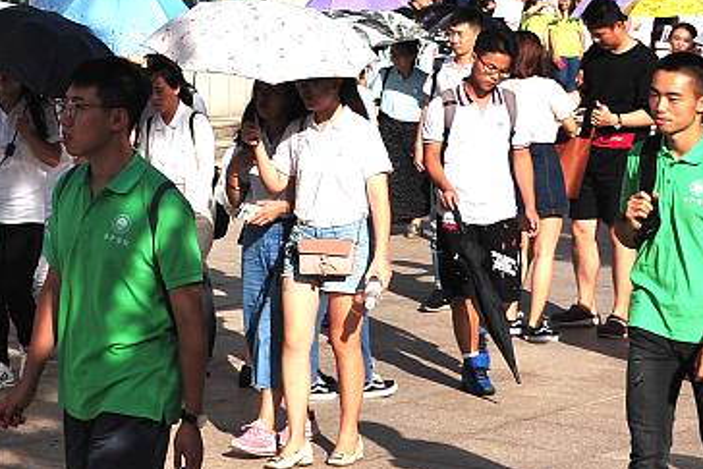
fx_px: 2833
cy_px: -124
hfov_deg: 13.8
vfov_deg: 9.3
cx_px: -81
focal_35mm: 145
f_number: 10
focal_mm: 44
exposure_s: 1/320
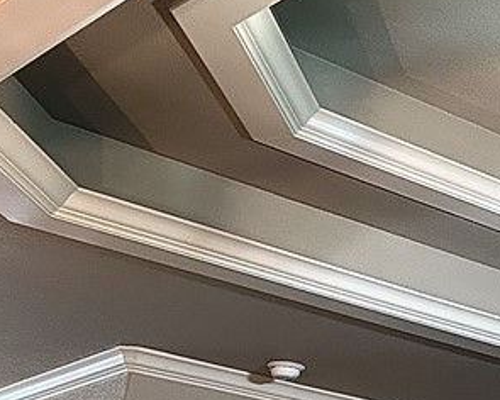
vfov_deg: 17.4
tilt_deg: +19.1
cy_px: 275
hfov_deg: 18.3
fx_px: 1302
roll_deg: -1.9
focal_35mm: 88
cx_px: 832
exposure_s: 1/60
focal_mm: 5.7
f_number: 1.5
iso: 400
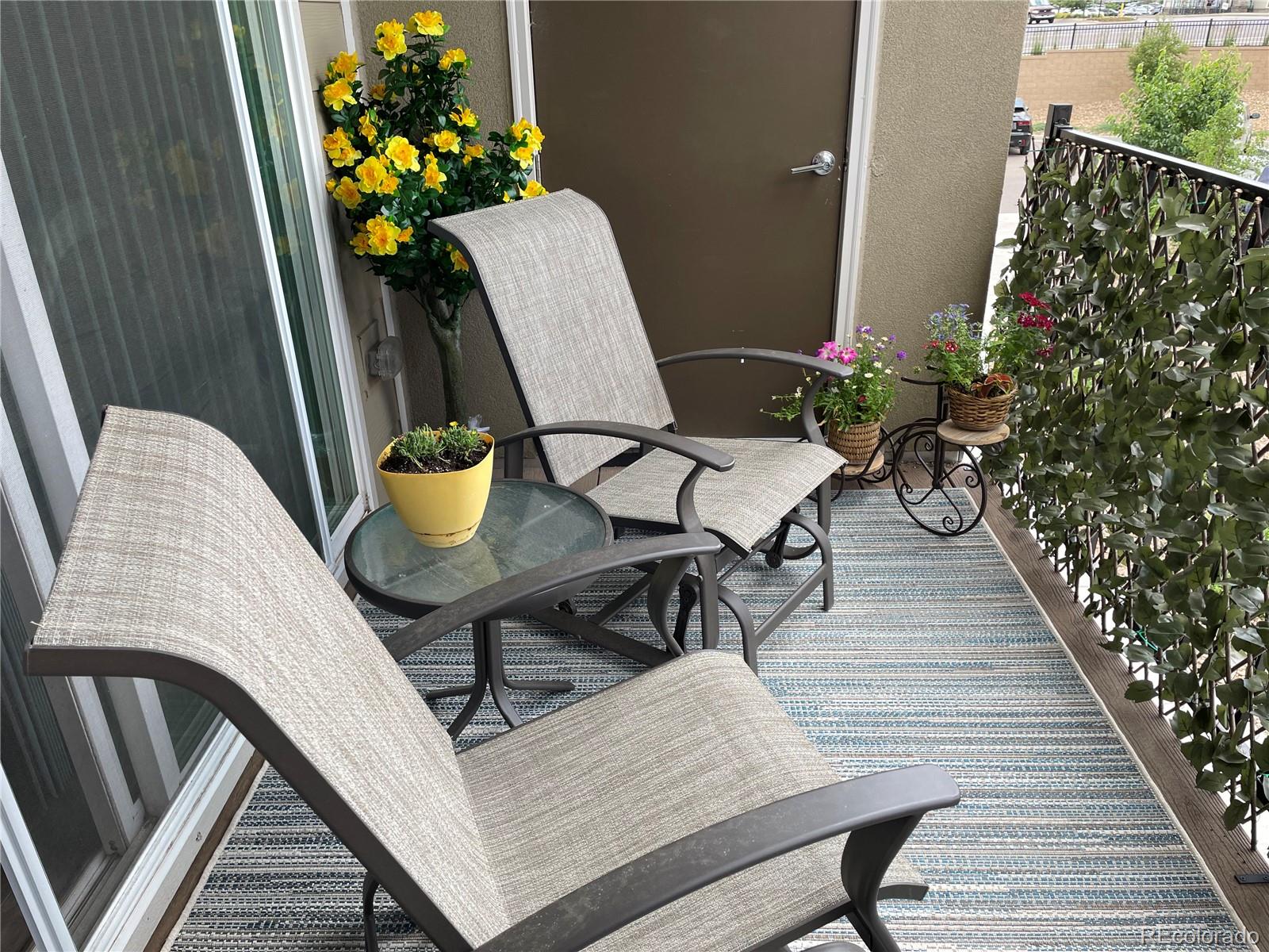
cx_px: 634
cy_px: 476
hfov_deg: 67.3
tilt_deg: -25.0
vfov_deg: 53.1
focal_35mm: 26
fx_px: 953
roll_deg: +1.6
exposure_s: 1/272
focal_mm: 4.2
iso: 32
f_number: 1.6
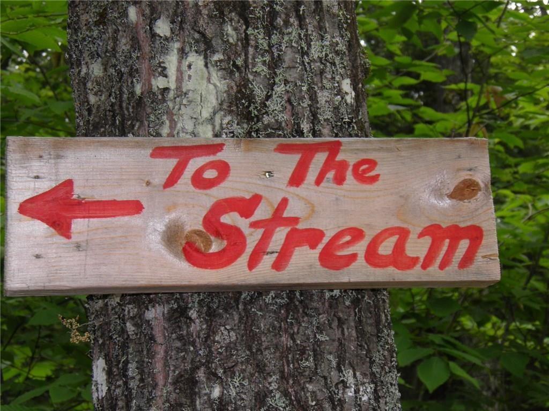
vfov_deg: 17.6
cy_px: 206
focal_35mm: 84
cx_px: 274
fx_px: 1332
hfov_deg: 23.3
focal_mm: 15.2
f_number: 3.9
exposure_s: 1/100
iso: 100
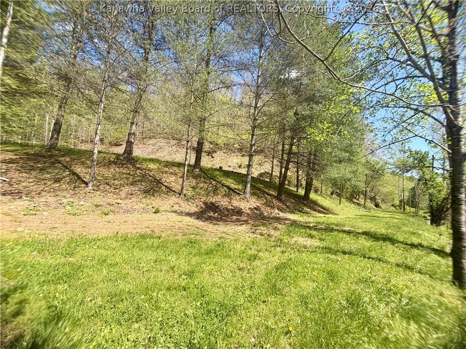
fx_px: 188
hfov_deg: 102.1
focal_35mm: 14
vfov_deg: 85.7
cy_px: 174
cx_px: 233
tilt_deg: +8.0
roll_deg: -3.3
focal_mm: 2.22
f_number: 2.2
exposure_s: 1/694
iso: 40
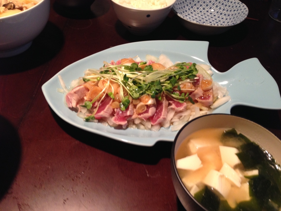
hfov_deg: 55.4
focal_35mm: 33
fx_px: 268
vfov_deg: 42.9
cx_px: 140
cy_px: 106
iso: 160
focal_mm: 4.12
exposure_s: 1/20
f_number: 2.4
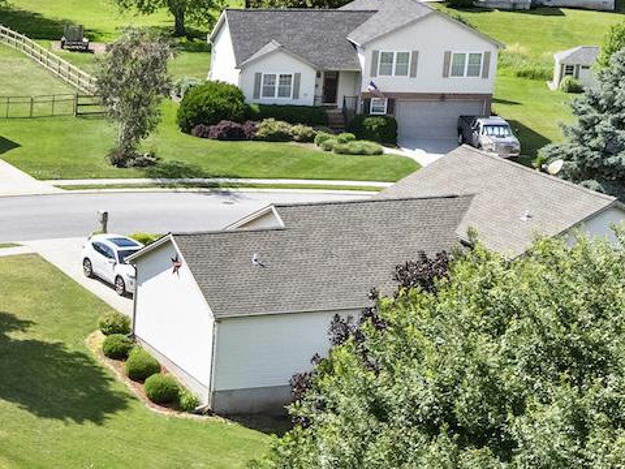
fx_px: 1806
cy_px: 362
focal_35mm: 100
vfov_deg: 14.7
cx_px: -240
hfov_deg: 18.0
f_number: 2.8
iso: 400
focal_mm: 12.29
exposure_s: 1/4000
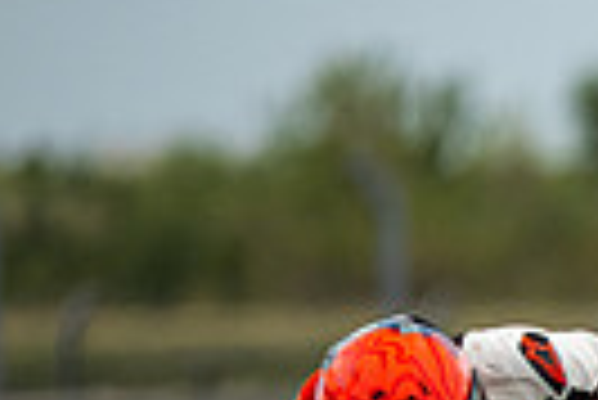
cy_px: 658
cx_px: 1142
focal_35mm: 1307
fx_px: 21734
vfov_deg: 1.1
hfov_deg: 1.6
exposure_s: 1/5000
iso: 400
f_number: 2
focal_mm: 200
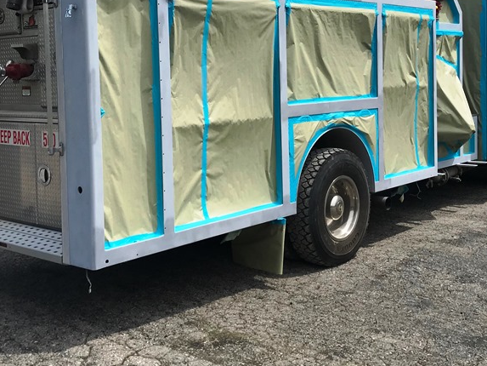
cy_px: 112
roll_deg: +1.6
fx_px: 704
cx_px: 227
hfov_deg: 38.2
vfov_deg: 28.9
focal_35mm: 50
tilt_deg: -0.3
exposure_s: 1/2817
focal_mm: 3.99
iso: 20
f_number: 1.8
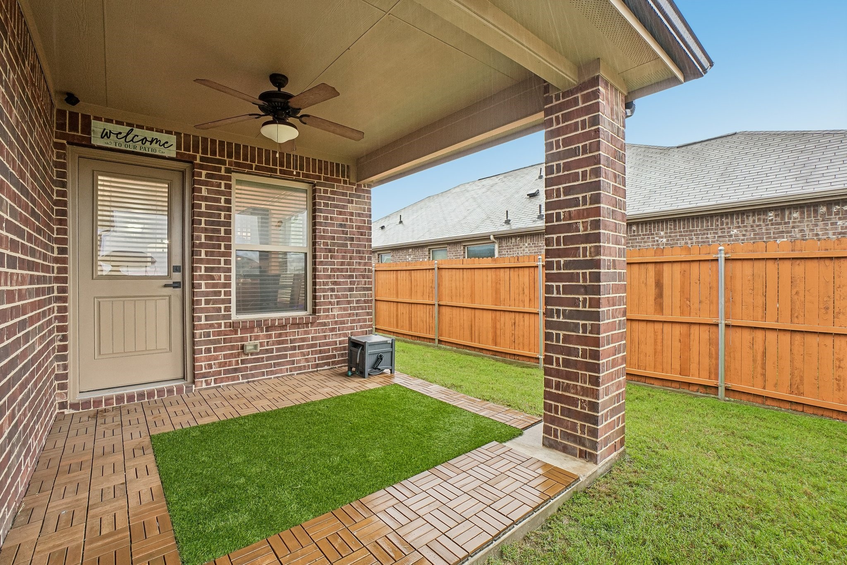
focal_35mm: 15
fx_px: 353
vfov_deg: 77.3
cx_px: 424
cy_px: 282
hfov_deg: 100.4
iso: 400
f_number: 8
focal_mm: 10
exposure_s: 1/8
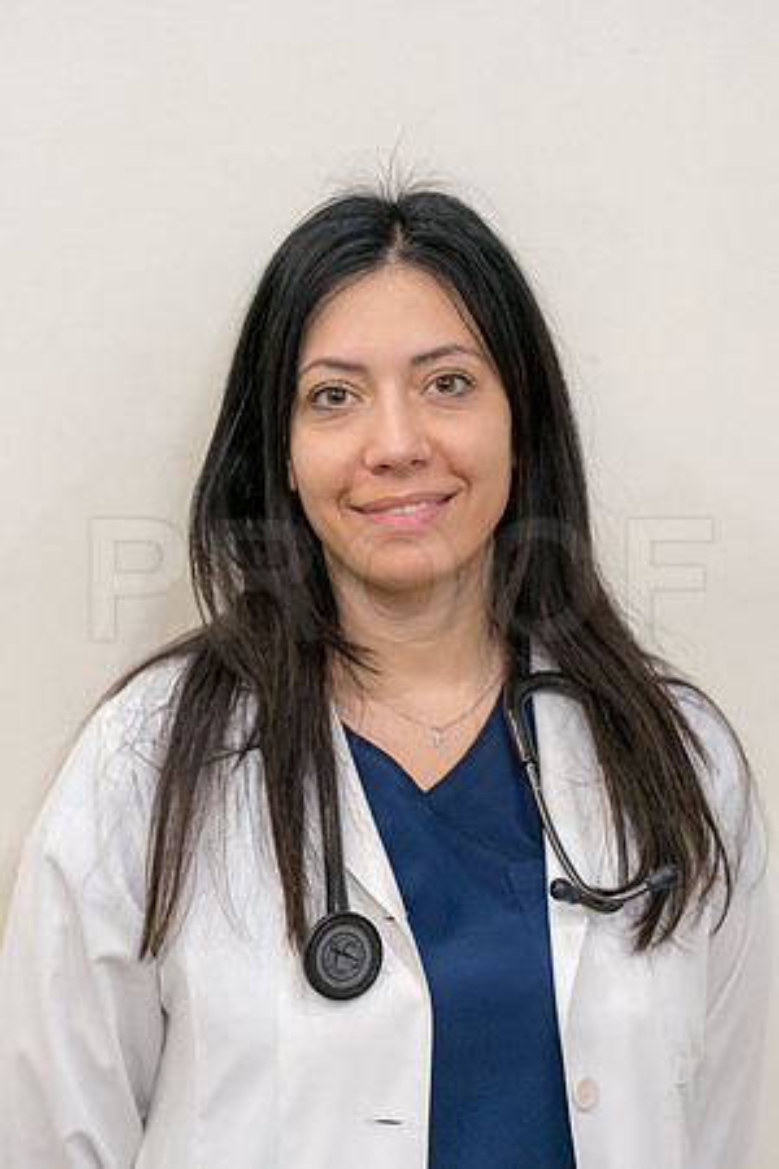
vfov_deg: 11.4
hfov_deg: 7.6
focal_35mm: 180
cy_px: 584
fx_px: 5842
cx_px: 390
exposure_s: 1/80
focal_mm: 180
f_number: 4
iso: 5000
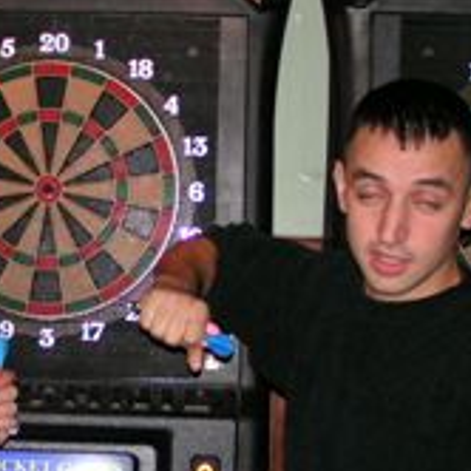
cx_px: 71
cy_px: 281
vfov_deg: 15.7
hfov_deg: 15.6
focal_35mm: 111
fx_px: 1709
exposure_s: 1/60
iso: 200
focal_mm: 8
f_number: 3.2
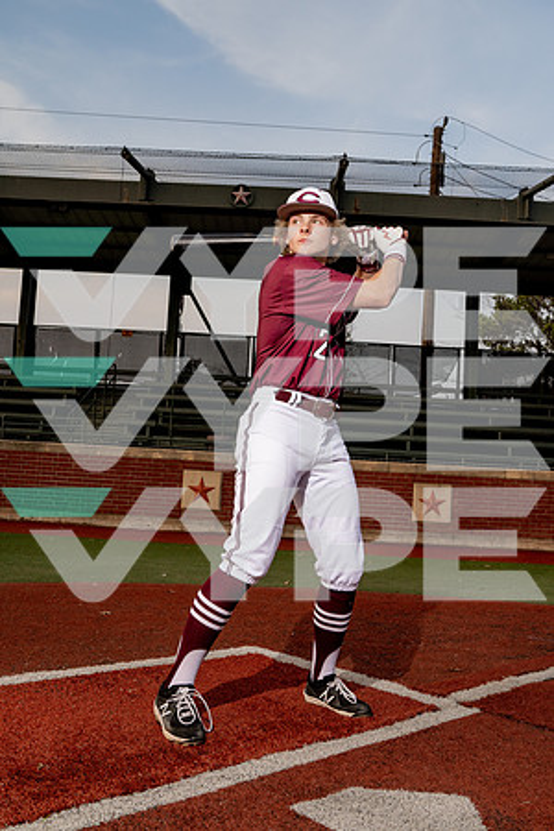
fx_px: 808
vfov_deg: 54.4
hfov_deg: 37.9
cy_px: 416
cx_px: 277
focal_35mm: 35
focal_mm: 35
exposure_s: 1/250
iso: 500
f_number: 6.3
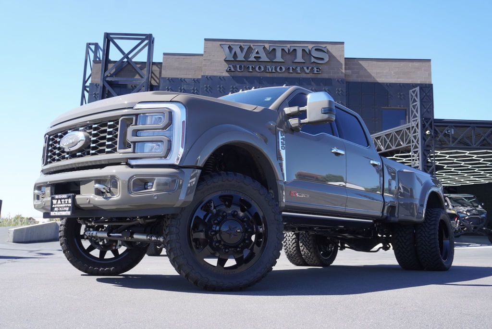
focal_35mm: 33
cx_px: 246
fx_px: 451
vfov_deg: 40.0
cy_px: 164
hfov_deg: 57.2
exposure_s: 1/125
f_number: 6.3
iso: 100
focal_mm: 22
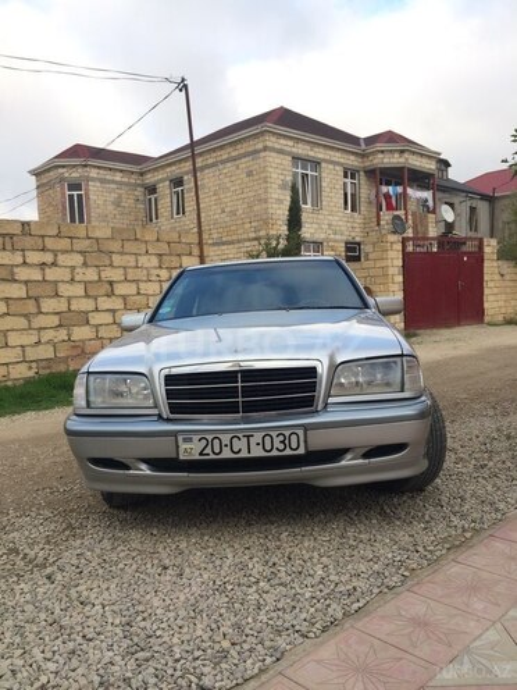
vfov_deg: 61.7
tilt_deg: -6.5
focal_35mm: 29
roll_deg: +1.7
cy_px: 345
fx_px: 577
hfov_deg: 48.2
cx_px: 258
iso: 32
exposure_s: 1/570
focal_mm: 4.15
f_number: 2.2
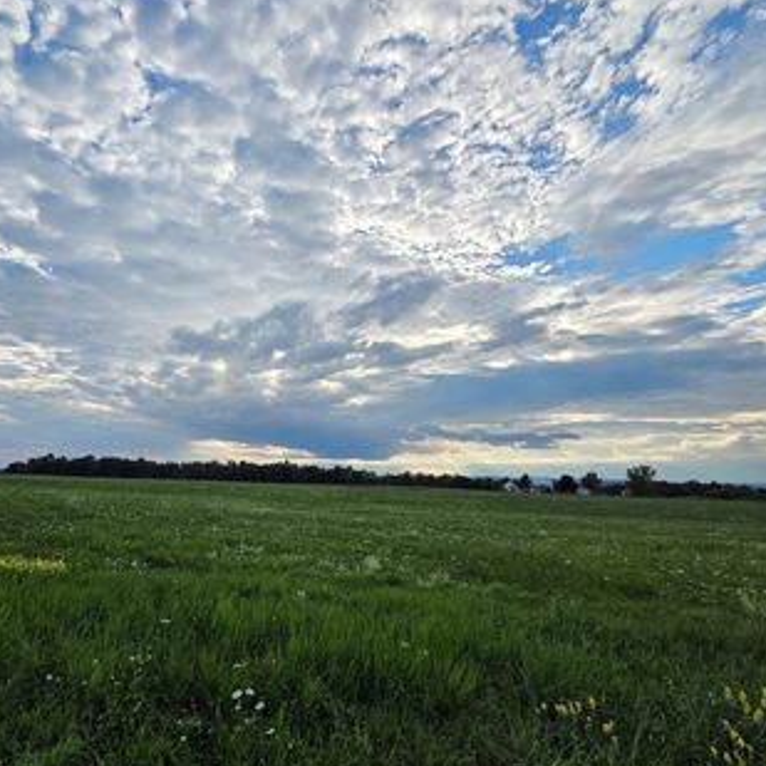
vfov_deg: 87.4
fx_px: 401
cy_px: 385
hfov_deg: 85.8
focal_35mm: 16
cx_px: 289
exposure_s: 1/1686
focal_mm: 2.2
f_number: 2.2
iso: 50
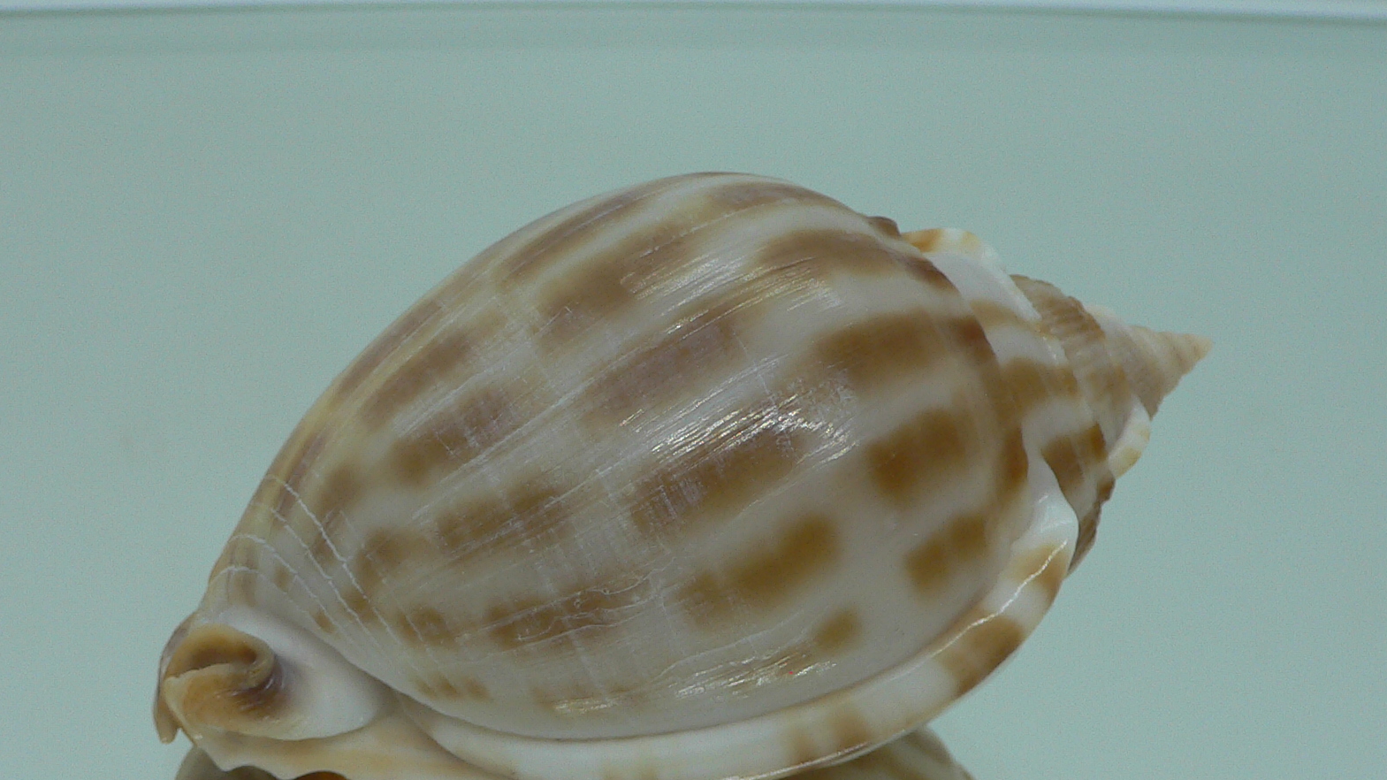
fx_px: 1802
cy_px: 541
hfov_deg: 42.1
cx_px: 691
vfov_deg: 24.3
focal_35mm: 49
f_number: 2.8
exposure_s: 1/60
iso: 80
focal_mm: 4.6
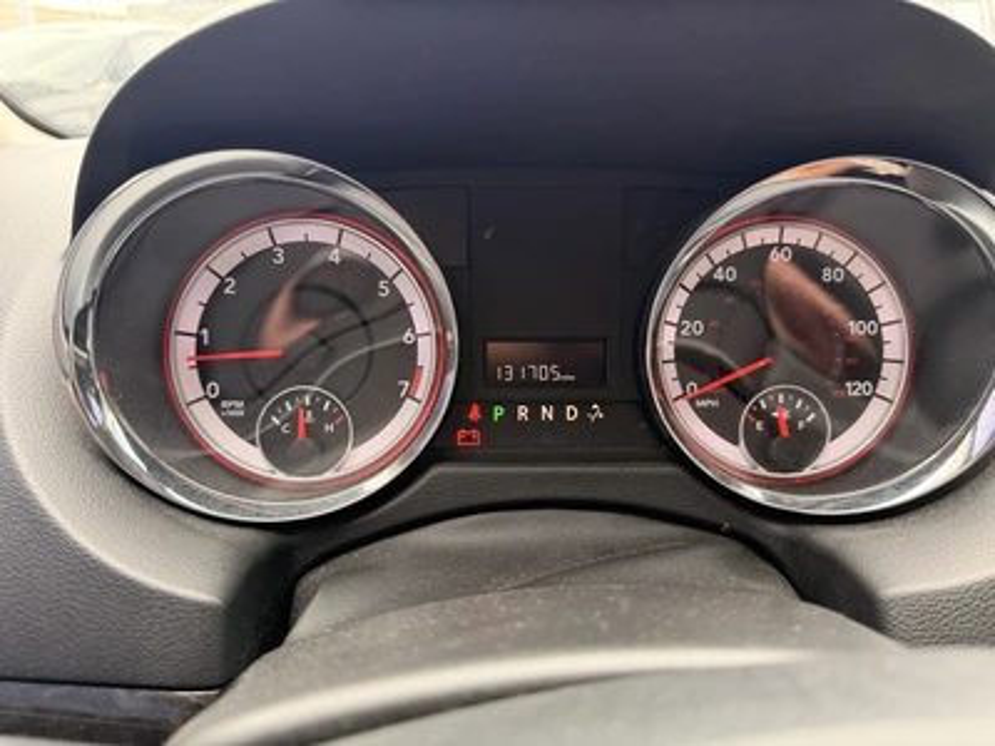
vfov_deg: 56.8
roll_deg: +0.6
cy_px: 373
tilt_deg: -22.1
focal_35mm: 24
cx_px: 498
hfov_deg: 71.6
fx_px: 690
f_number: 1.78
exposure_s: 1/228
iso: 200
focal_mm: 6.76
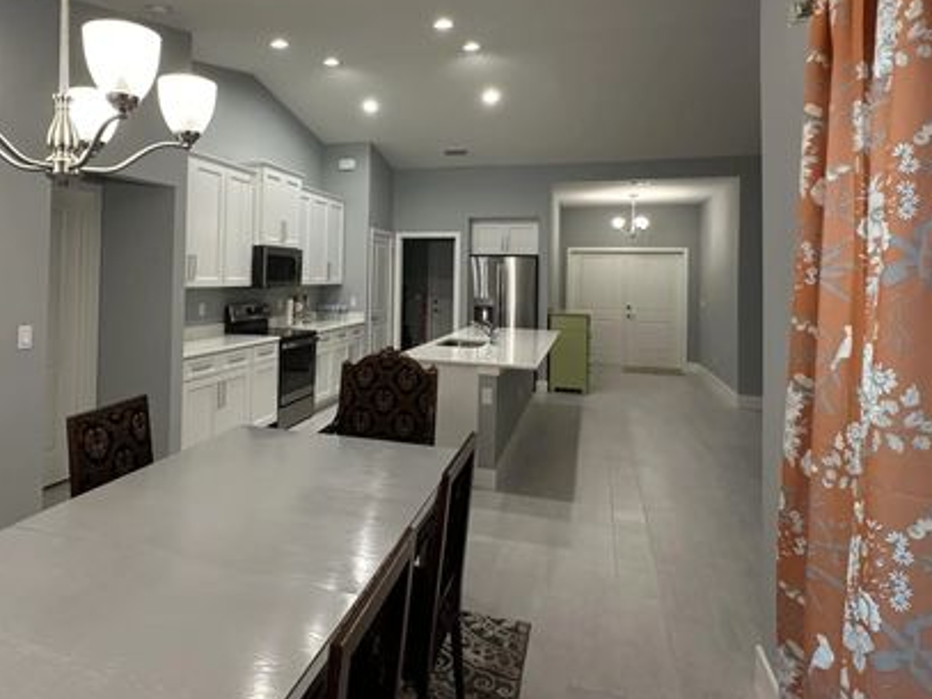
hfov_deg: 76.0
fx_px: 592
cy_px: 266
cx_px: 401
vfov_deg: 60.3
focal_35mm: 22
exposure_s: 1/120
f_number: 2.2
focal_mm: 2.22
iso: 320
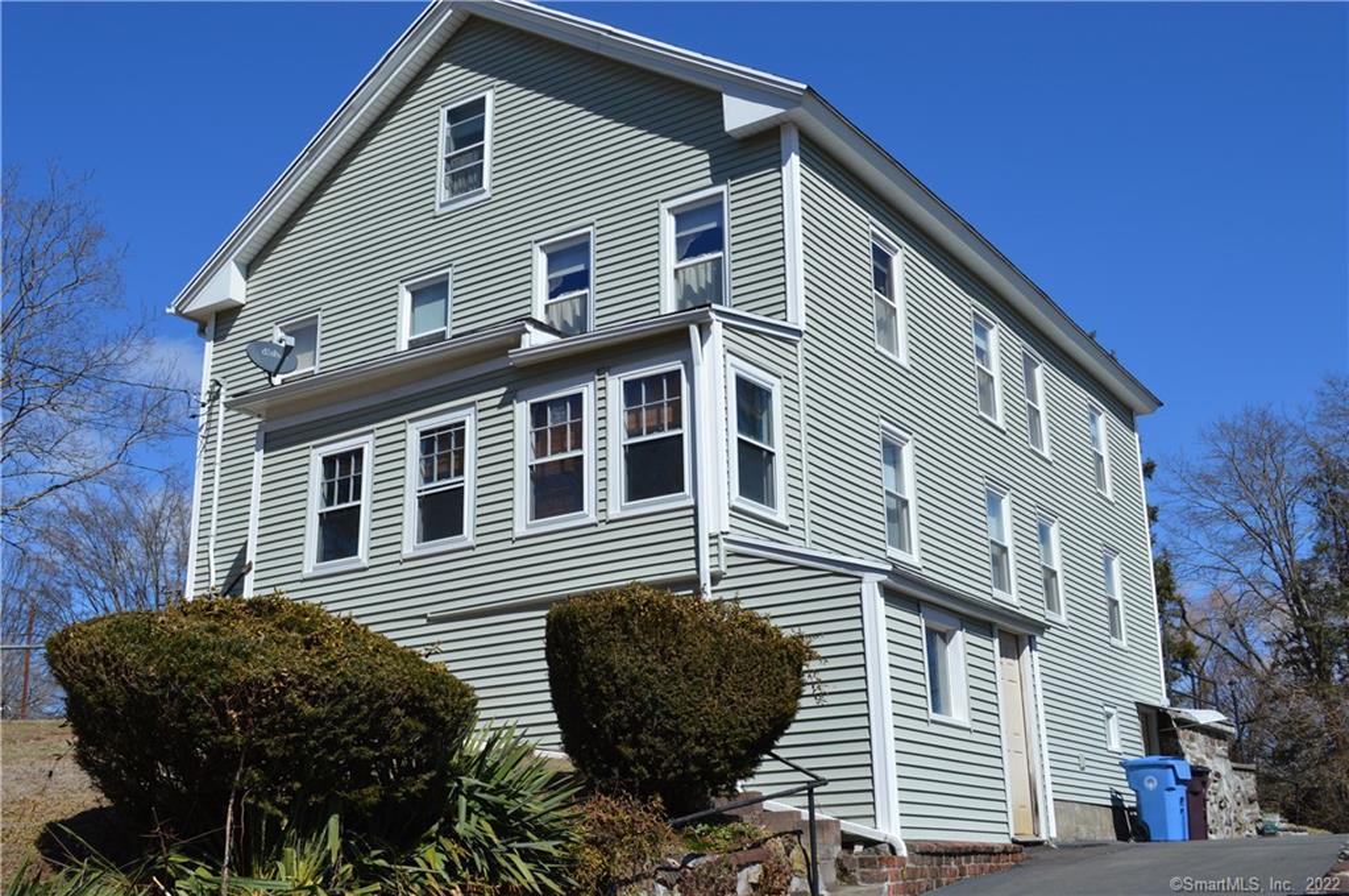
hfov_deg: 49.6
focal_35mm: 39
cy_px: 448
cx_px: 674
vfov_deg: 34.1
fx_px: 1460
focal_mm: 26
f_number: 9
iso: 100
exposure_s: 1/320
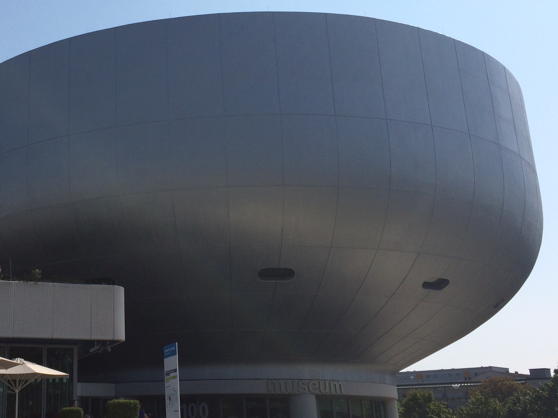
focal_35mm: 47
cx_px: 116
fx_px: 758
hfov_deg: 39.0
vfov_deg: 30.8
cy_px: 187
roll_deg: +1.5
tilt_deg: +17.1
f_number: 2.2
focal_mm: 4.15
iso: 32
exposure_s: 1/3731
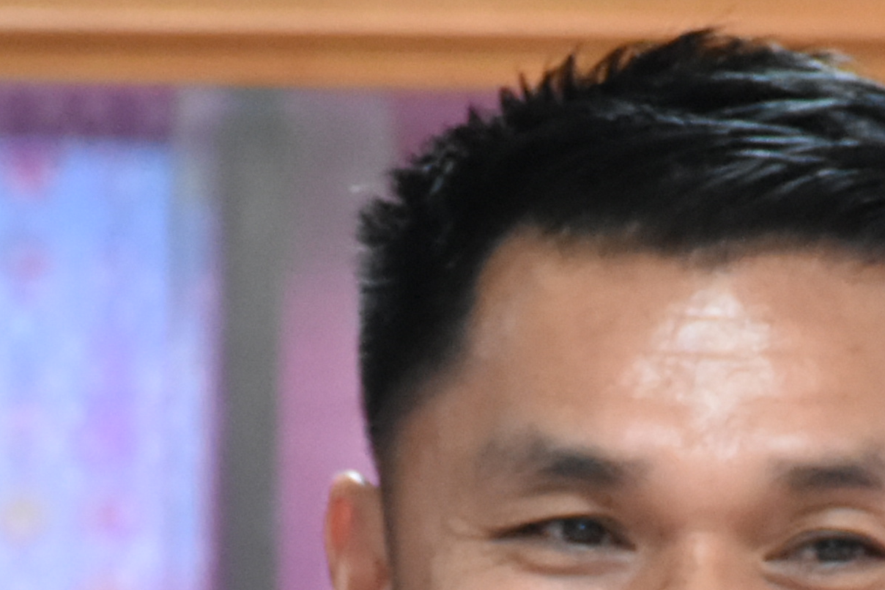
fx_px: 19232
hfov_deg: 2.6
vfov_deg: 1.8
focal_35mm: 782
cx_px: 642
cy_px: 928
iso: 3200
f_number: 5.6
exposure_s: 1/50
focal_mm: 105
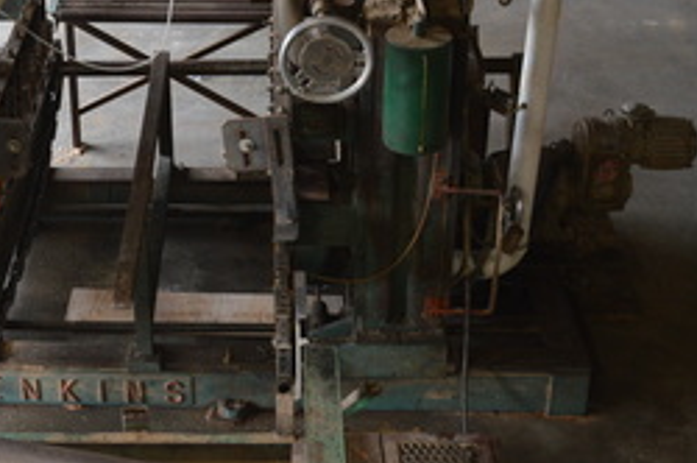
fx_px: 1276
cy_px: 103
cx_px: 128
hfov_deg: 29.8
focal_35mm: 66
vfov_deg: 20.4
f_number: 4
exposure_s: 1/60
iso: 560
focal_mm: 22
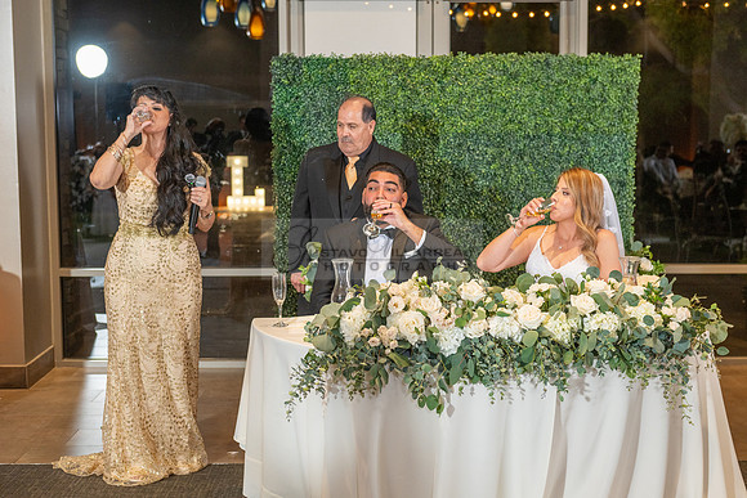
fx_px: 1141
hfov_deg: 36.2
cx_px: 374
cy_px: 249
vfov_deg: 24.6
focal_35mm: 55
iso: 800
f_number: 3.5
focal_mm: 55
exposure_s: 1/160
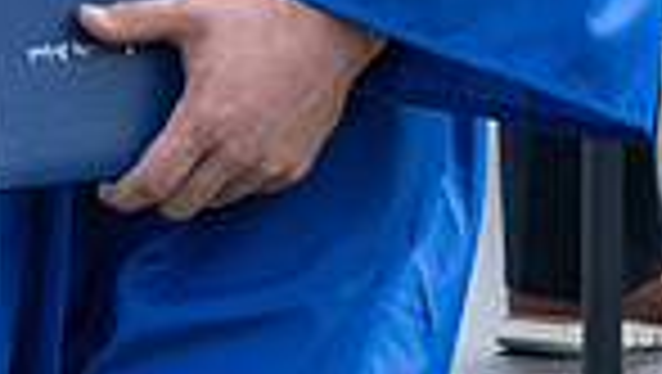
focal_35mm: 677
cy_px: -931
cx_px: -572
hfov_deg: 3.2
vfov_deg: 1.8
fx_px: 11895
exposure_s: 1/250
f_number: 13
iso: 200
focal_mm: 70
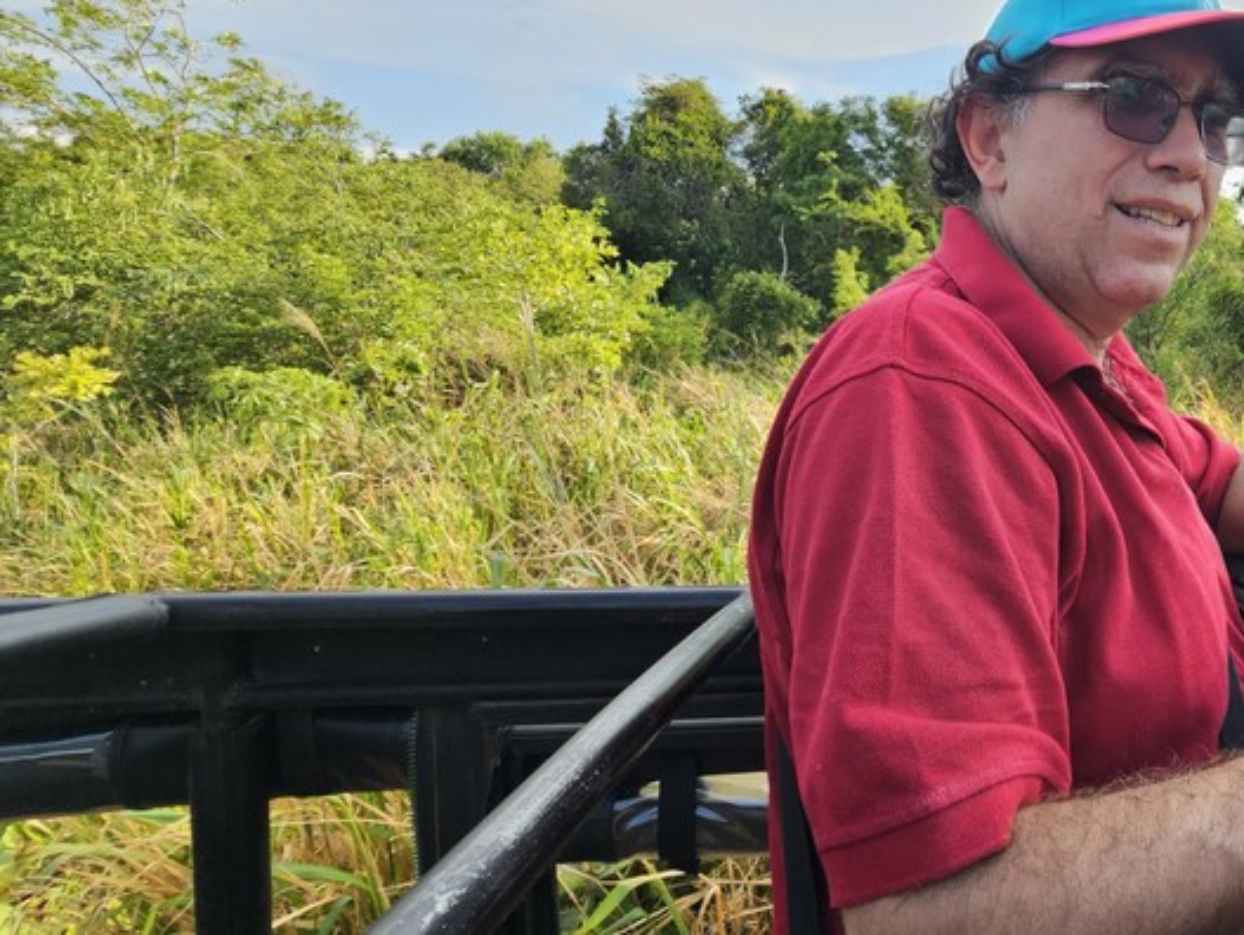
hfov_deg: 63.7
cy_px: 385
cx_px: 1082
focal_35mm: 23
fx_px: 827
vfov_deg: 58.6
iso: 50
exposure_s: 1/522
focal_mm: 2.2
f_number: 2.2
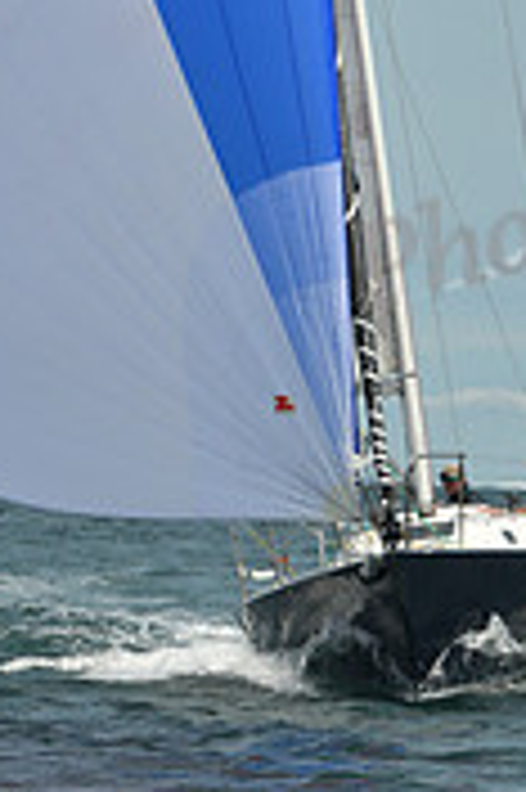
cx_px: 124
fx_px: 9069
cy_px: -432
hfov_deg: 3.3
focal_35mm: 413
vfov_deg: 5.0
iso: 320
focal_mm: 125
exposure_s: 1/1250
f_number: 11
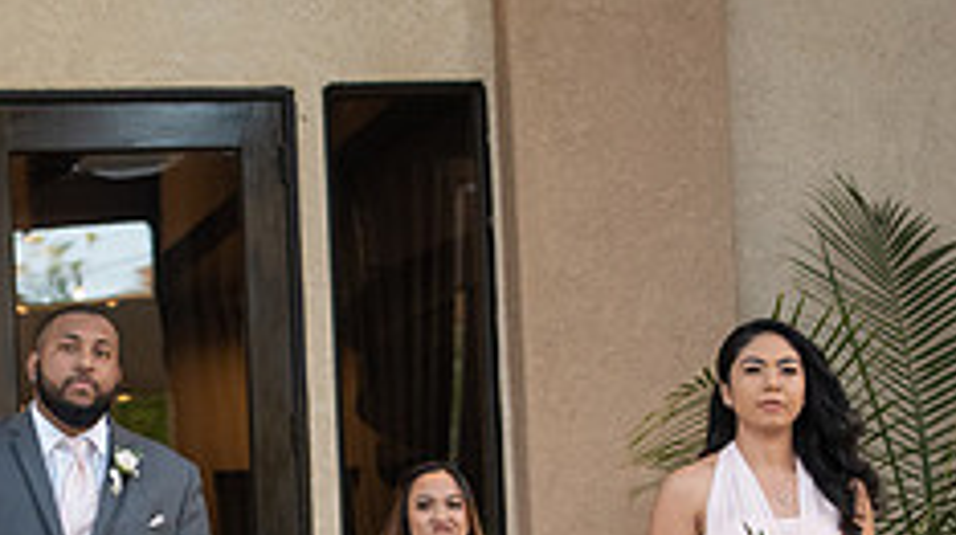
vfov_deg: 6.6
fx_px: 4608
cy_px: 549
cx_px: 355
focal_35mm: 182
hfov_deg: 11.8
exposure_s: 1/640
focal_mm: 70
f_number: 2.8
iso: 1000
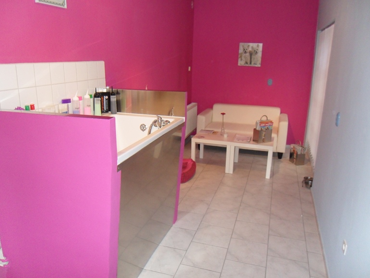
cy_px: 136
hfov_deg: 63.4
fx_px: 299
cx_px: 185
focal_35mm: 28
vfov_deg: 49.8
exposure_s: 1/45
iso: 400
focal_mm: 4.9
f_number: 3.5
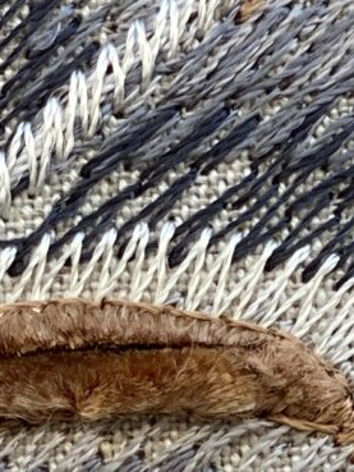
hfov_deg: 4.1
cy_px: 1126
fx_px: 4920
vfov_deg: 5.3
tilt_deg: -19.7
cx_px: -150
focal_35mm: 361
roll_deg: +0.0
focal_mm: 6
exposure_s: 1/141
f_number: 2
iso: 20
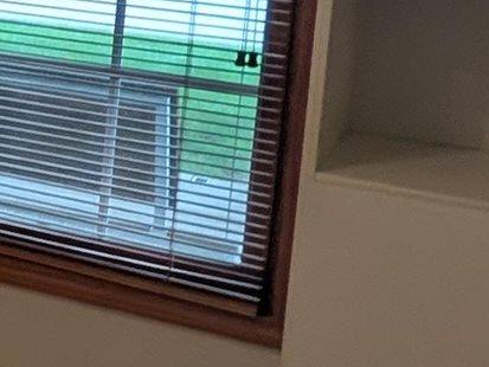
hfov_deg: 13.4
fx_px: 1258
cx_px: -784
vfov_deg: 16.1
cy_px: -39
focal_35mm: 89
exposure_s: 1/60
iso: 62
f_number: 1.7
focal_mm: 2.02
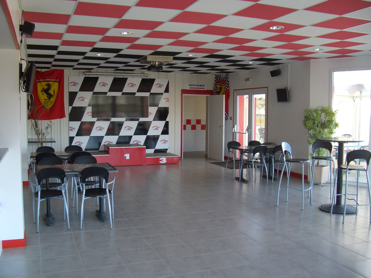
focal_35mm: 35
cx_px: 186
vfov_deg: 40.7
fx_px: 375
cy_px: 139
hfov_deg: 52.6
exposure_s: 1/60
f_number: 2.6
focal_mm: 5.8
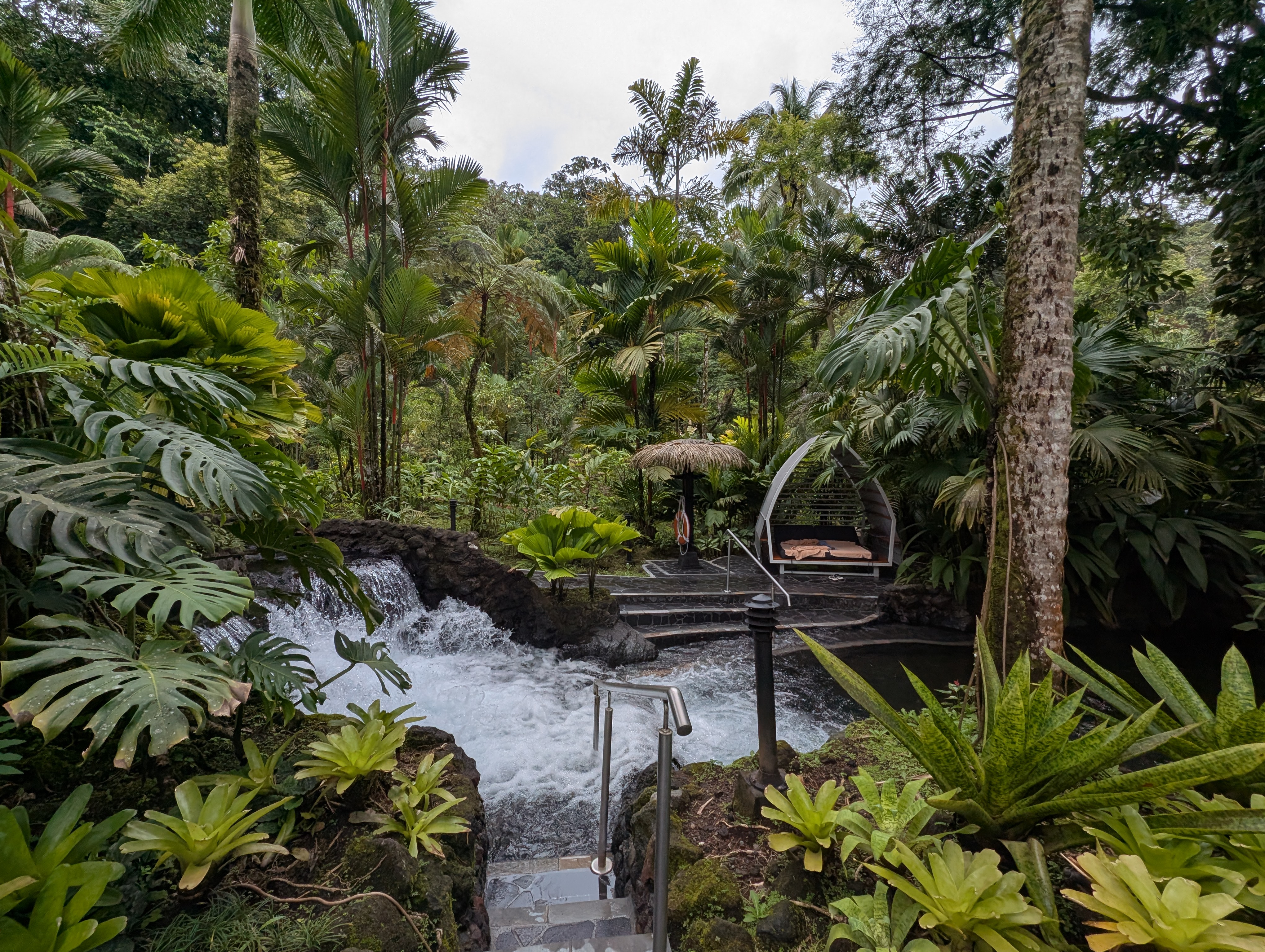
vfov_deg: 90.1
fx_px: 476
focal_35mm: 13
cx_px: 632
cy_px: 476
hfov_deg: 106.1
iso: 27
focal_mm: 1.95
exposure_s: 1/1106
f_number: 2.2
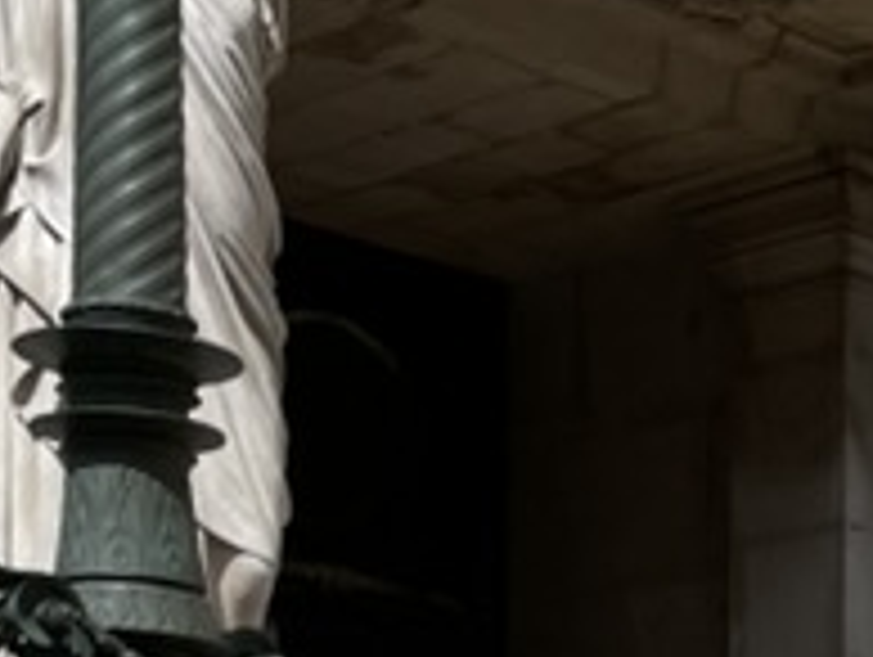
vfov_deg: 10.0
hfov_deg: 13.5
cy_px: 1354
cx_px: 1318
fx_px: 3459
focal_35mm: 137
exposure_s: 1/5556
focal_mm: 4.2
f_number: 1.6
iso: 32
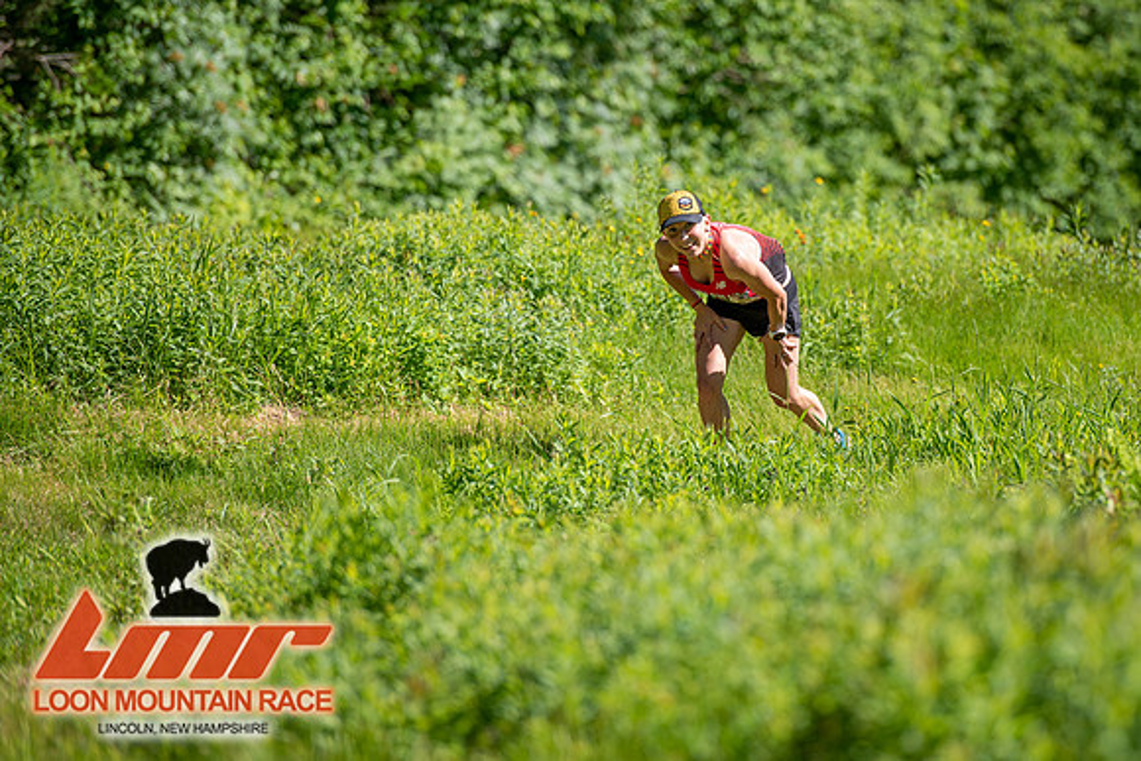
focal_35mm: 240
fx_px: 7604
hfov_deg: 8.6
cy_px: 319
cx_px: 674
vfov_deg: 5.7
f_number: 3.5
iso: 100
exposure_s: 1/800
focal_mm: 200
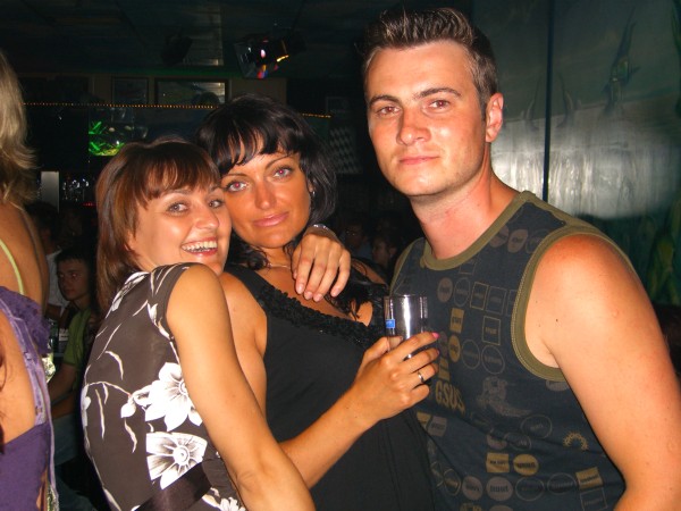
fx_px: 905
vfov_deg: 31.5
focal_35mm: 46
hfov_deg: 41.2
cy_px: 256
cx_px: 340
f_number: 3.1
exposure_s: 1/60
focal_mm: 9.5
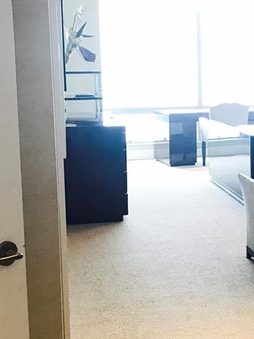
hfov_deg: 20.9
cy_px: 158
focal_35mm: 69
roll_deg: +0.2
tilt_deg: -7.3
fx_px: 675
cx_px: 221
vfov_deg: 28.2
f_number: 1.8
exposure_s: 1/30
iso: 40
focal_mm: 3.99
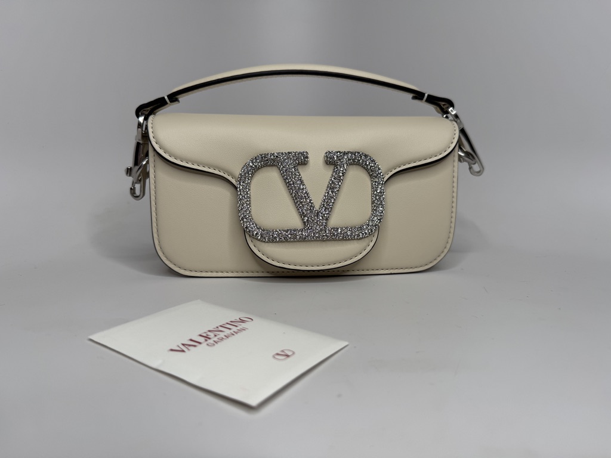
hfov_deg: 71.6
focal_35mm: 24
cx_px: 306
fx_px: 424
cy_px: 229
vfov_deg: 56.8
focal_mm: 6.76
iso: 64
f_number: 1.78
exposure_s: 1/120
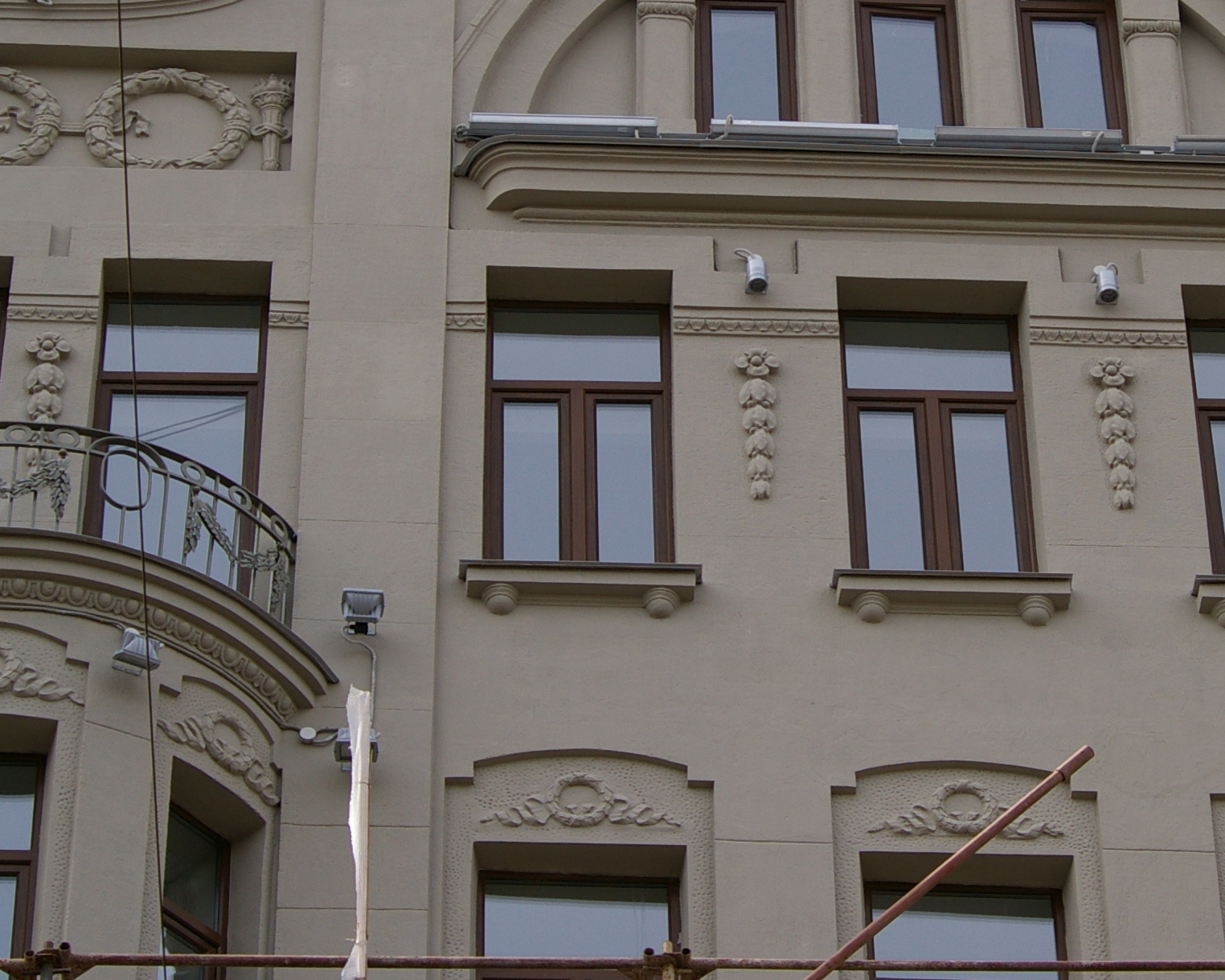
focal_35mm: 161
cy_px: 286
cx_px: 953
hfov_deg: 11.9
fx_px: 5837
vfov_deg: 9.6
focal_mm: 58
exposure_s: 1/350
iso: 200
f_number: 8
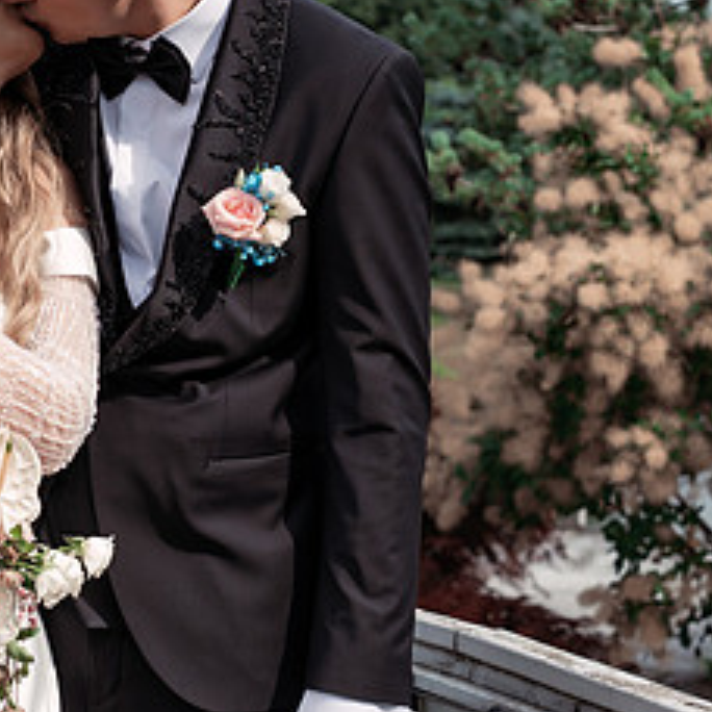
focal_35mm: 130
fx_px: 3025
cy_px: 334
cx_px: -99
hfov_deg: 13.1
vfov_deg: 13.4
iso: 160
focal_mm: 58
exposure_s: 1/500
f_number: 5
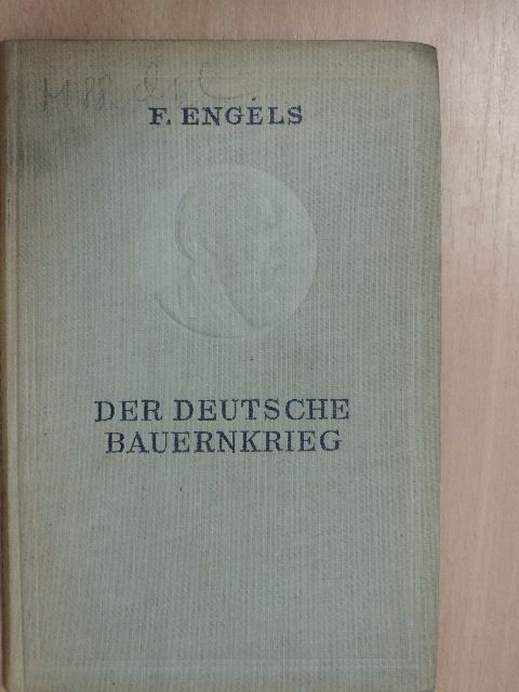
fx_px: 1000
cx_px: 260
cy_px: 346
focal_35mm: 50
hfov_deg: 29.1
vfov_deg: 38.2
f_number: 3.6
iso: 1000
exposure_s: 1/60
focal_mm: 8.9
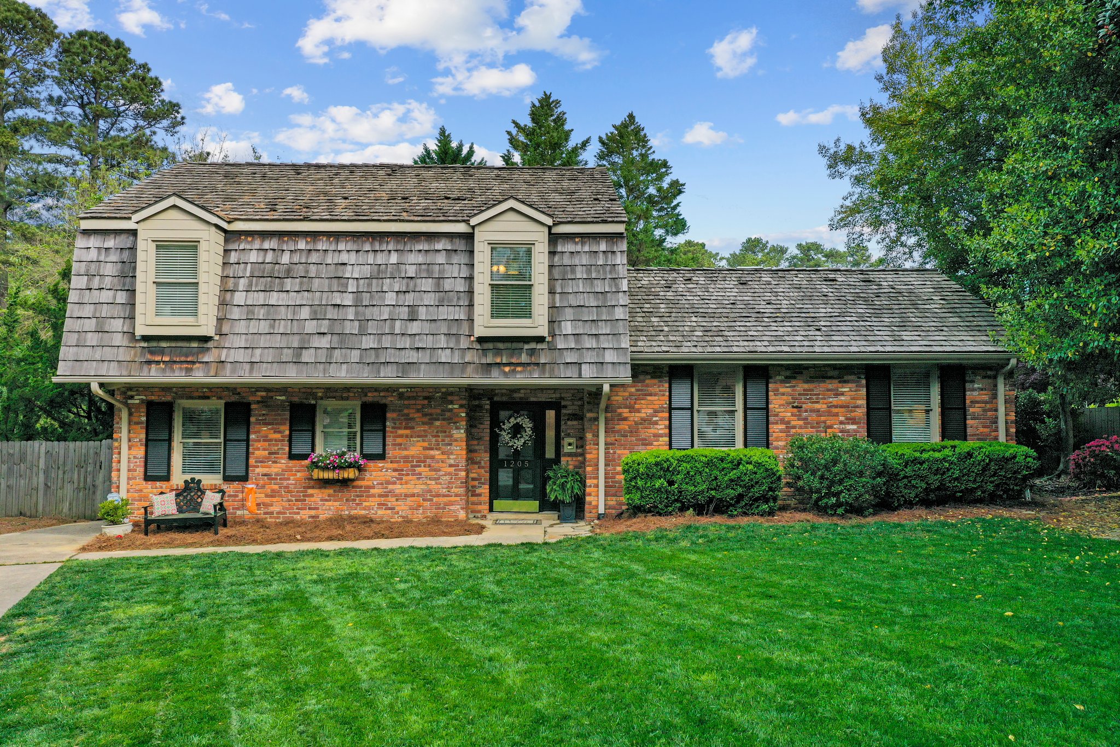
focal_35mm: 28
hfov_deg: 65.5
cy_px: 374
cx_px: 560
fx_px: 871
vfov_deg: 46.4
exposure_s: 1/320
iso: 100
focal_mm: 10.26
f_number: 5.6
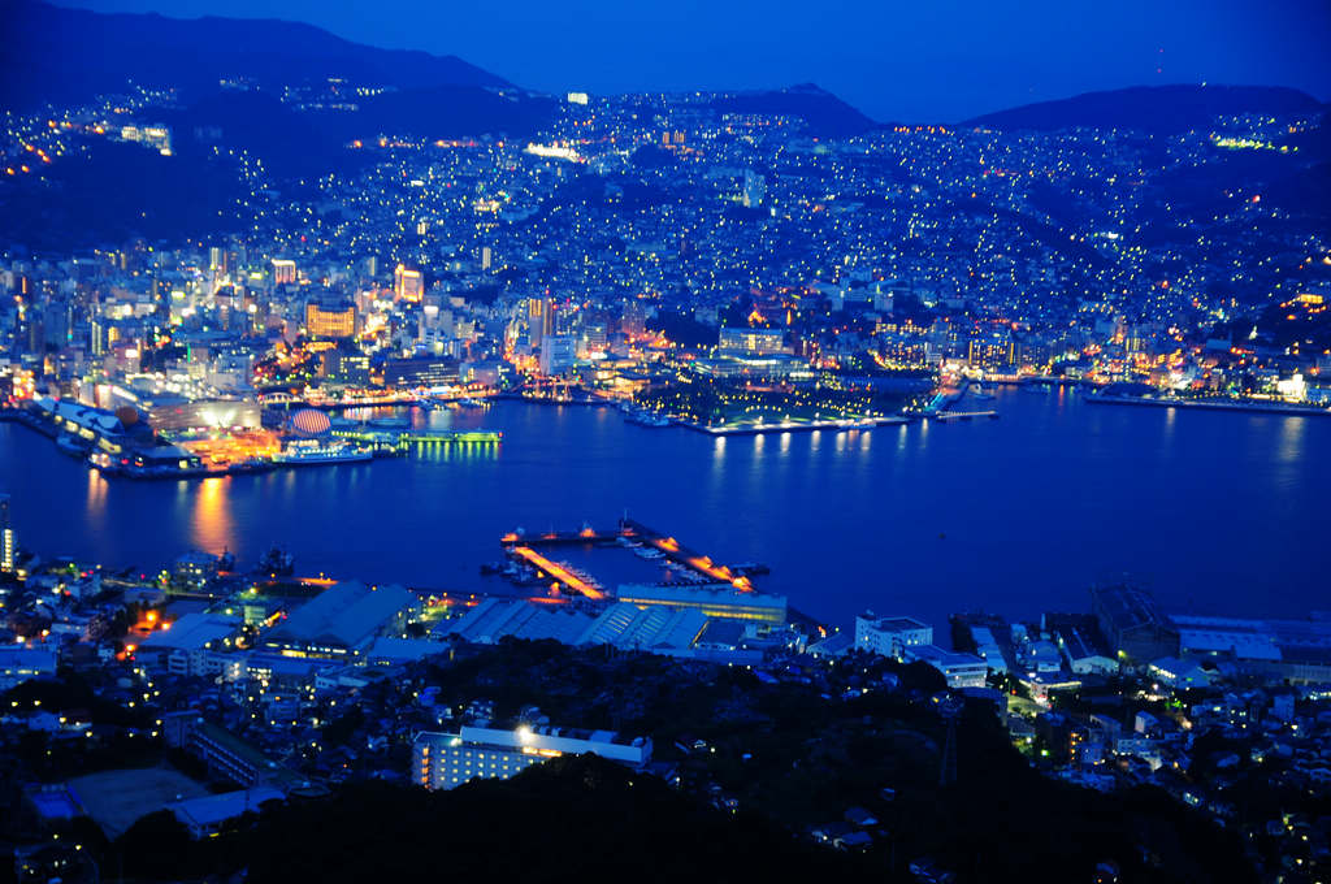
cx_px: 666
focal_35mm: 60
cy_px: 442
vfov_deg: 22.6
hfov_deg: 33.4
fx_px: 2215
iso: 200
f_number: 2.8
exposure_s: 1
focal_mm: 40
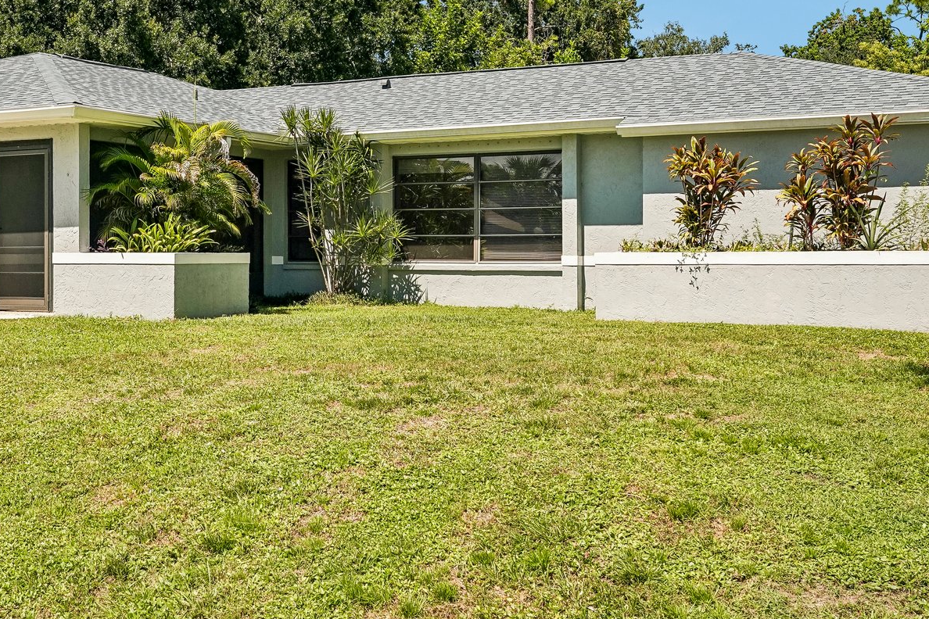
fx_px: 1312
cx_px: 304
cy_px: 231
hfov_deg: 38.5
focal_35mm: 51
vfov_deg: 26.5
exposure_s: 1/1000
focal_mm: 29.5
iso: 400
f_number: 8
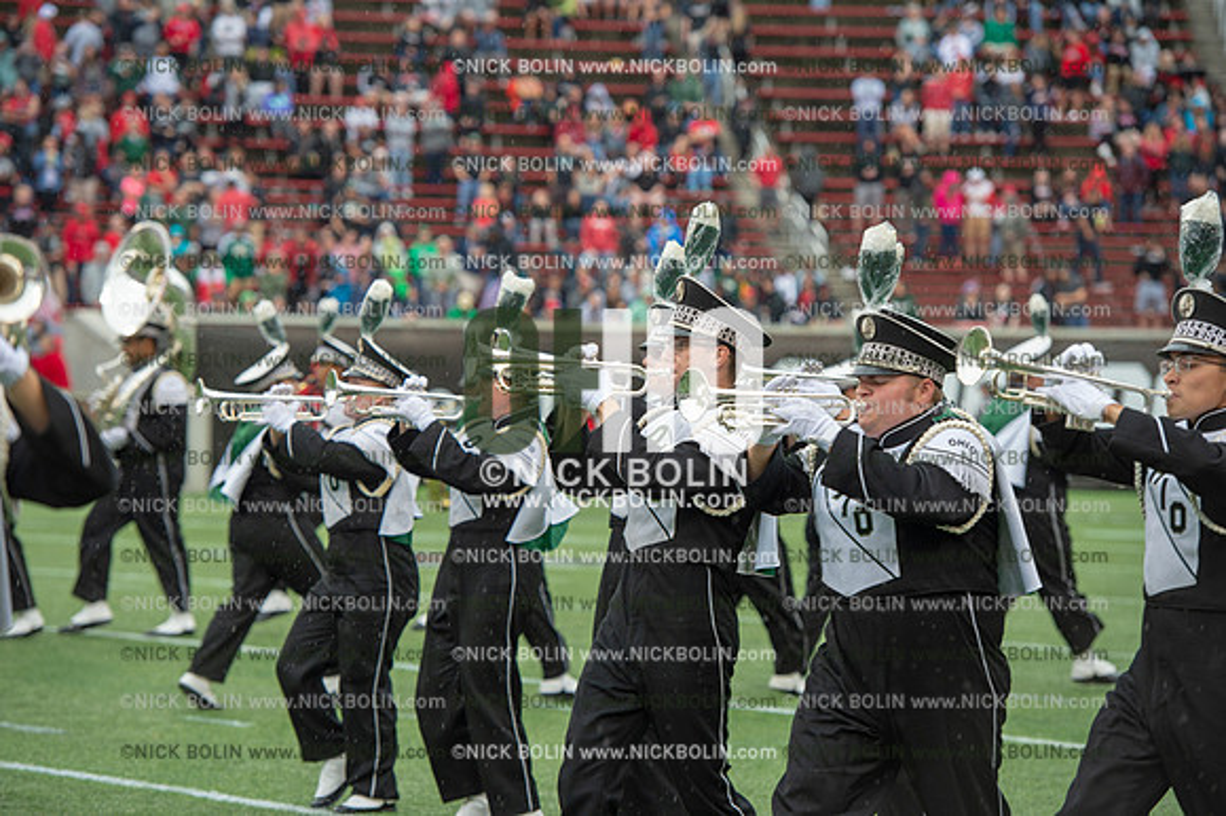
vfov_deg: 9.5
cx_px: 613
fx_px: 4935
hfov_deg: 14.2
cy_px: 408
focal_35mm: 145
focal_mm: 145
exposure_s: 1/500
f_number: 4
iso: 400
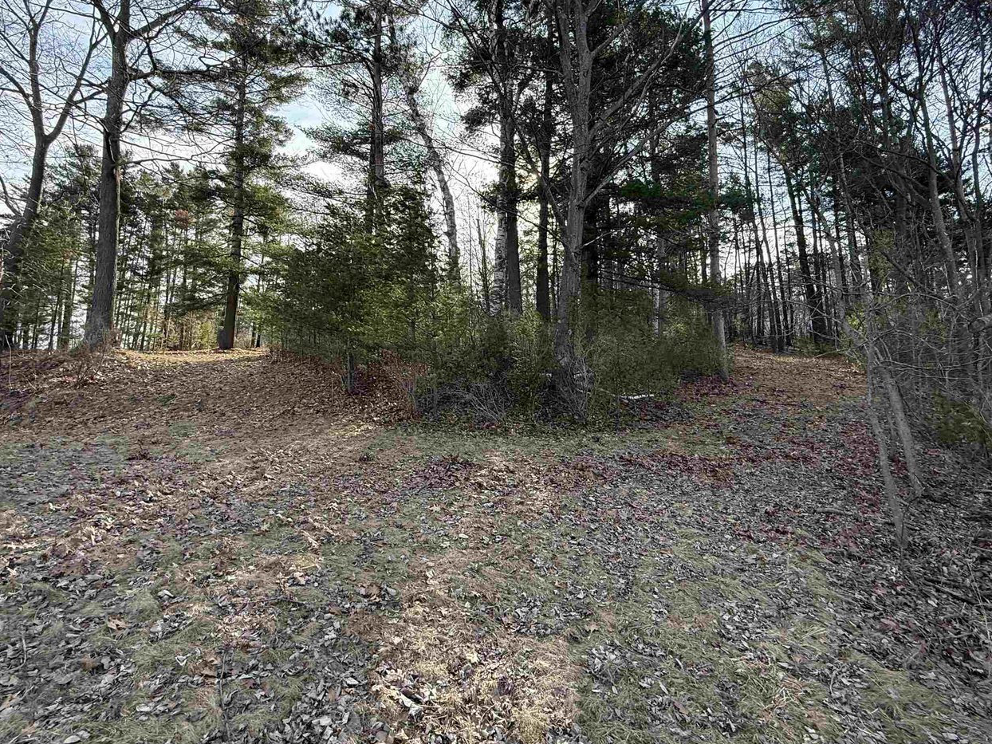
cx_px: 494
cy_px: 289
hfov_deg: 87.8
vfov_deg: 70.7
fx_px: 516
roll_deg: -0.4
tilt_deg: +10.0
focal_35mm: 18
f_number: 2.2
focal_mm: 2.22
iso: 64
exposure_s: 1/430
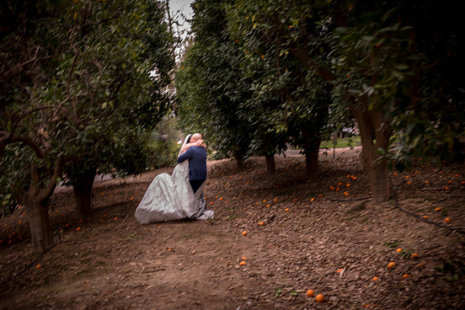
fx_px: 542
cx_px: 226
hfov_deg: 46.4
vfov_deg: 31.9
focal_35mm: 42
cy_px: 154
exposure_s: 1/80
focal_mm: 40
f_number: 2
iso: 100
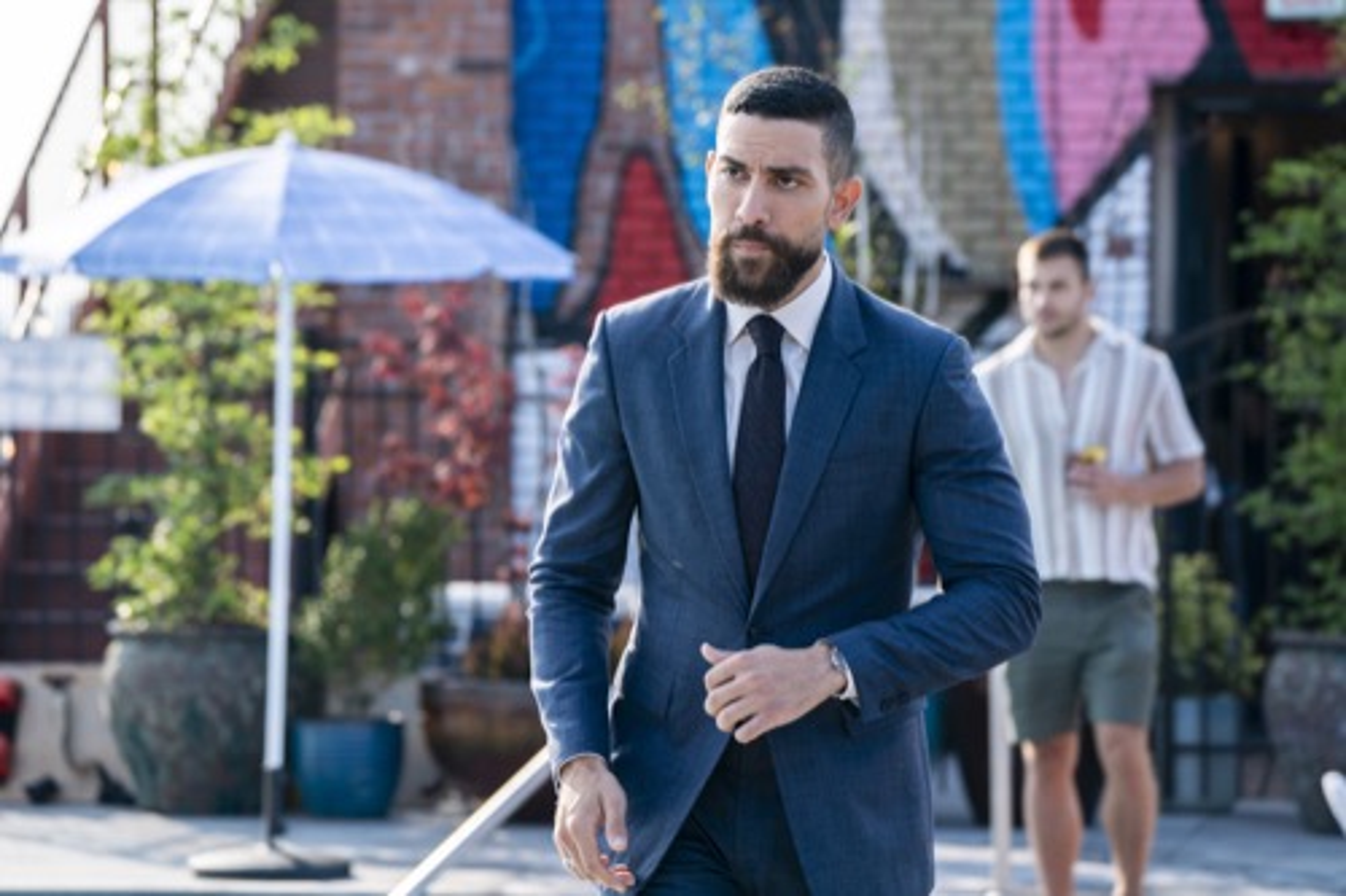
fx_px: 6541
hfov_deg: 11.7
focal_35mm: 175
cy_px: 448
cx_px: 673
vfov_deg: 7.8
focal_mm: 175
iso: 160
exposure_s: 1/500
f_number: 6.3
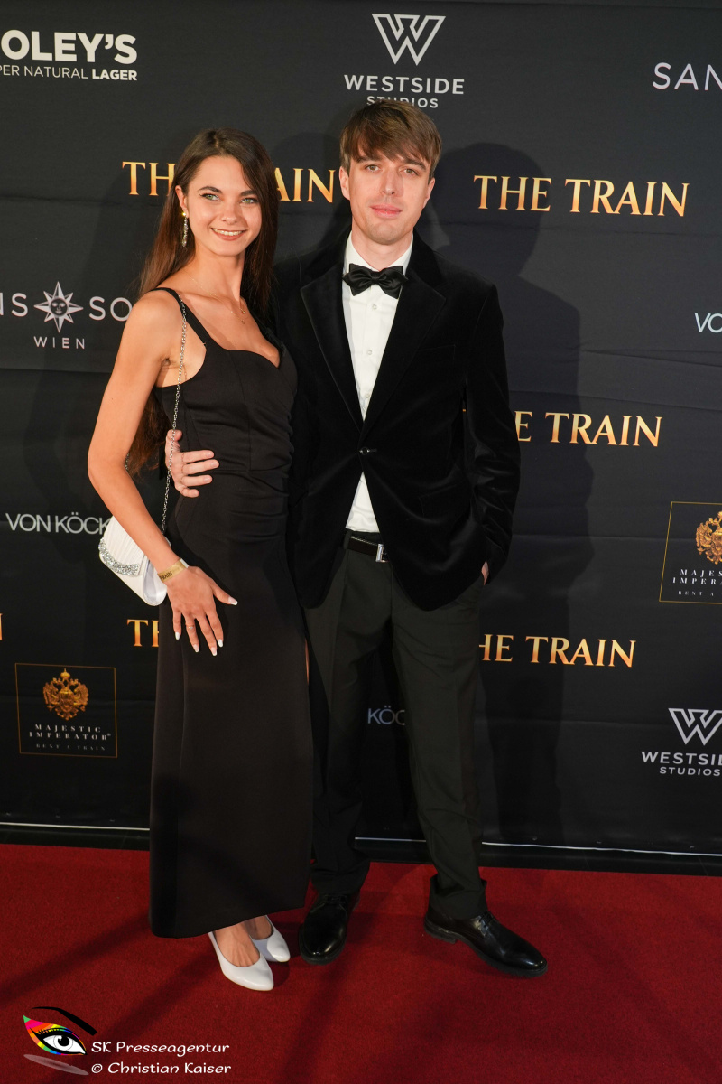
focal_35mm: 35
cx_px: 361
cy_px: 542
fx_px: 1053
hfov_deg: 37.9
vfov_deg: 54.4
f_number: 5
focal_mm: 35
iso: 400
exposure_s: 1/60
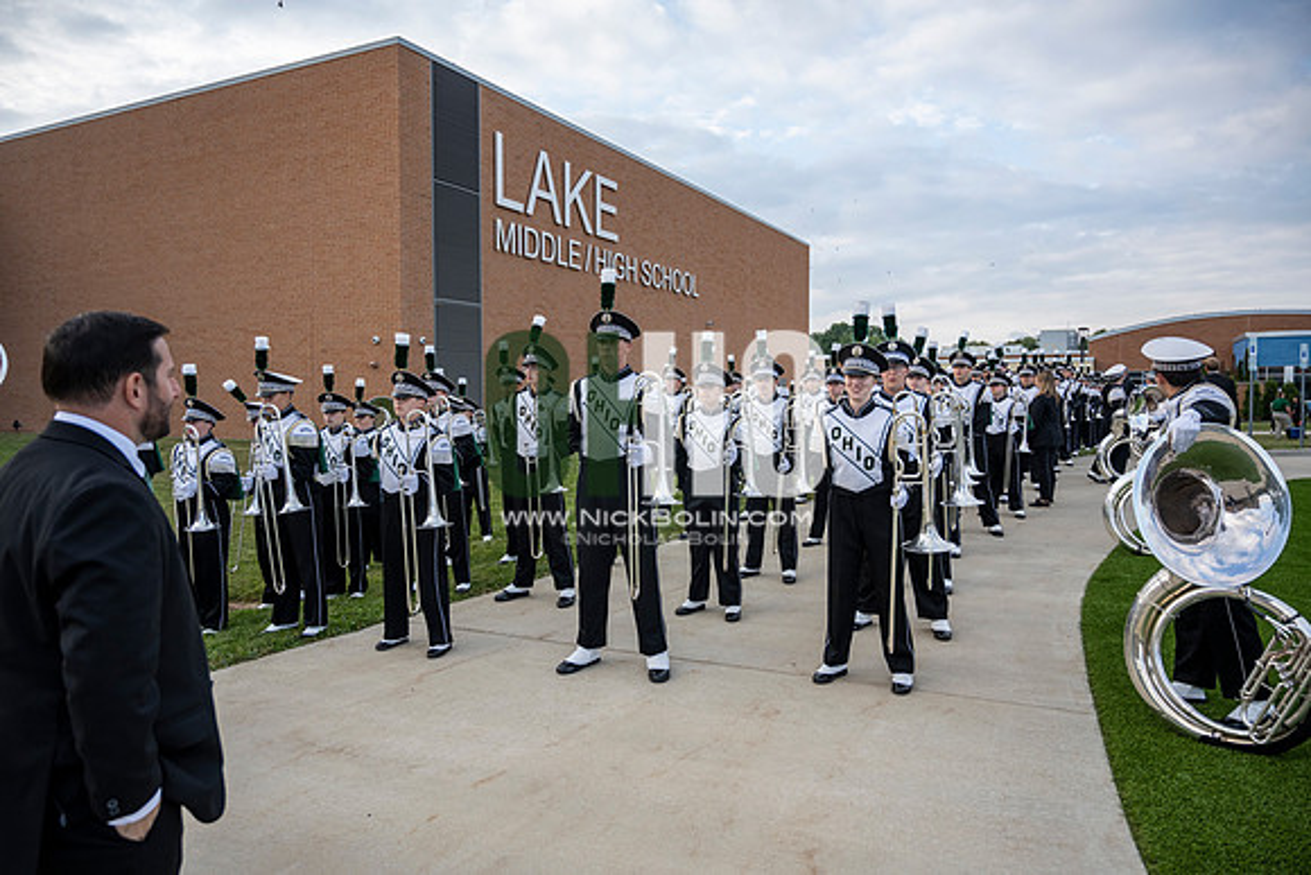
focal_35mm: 24
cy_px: 438
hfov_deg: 73.7
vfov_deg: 53.2
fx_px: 874
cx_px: 656
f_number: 4
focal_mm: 24
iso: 400
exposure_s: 1/800
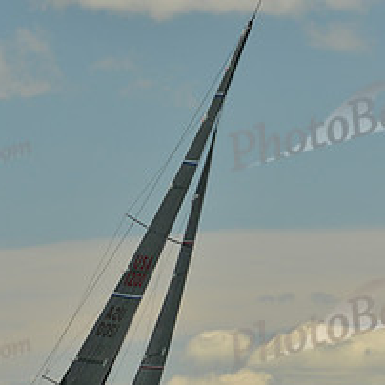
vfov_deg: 3.6
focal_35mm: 488
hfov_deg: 3.6
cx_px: 131
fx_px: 6141
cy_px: 248
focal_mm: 200
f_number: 5.6
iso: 400
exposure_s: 1/1000
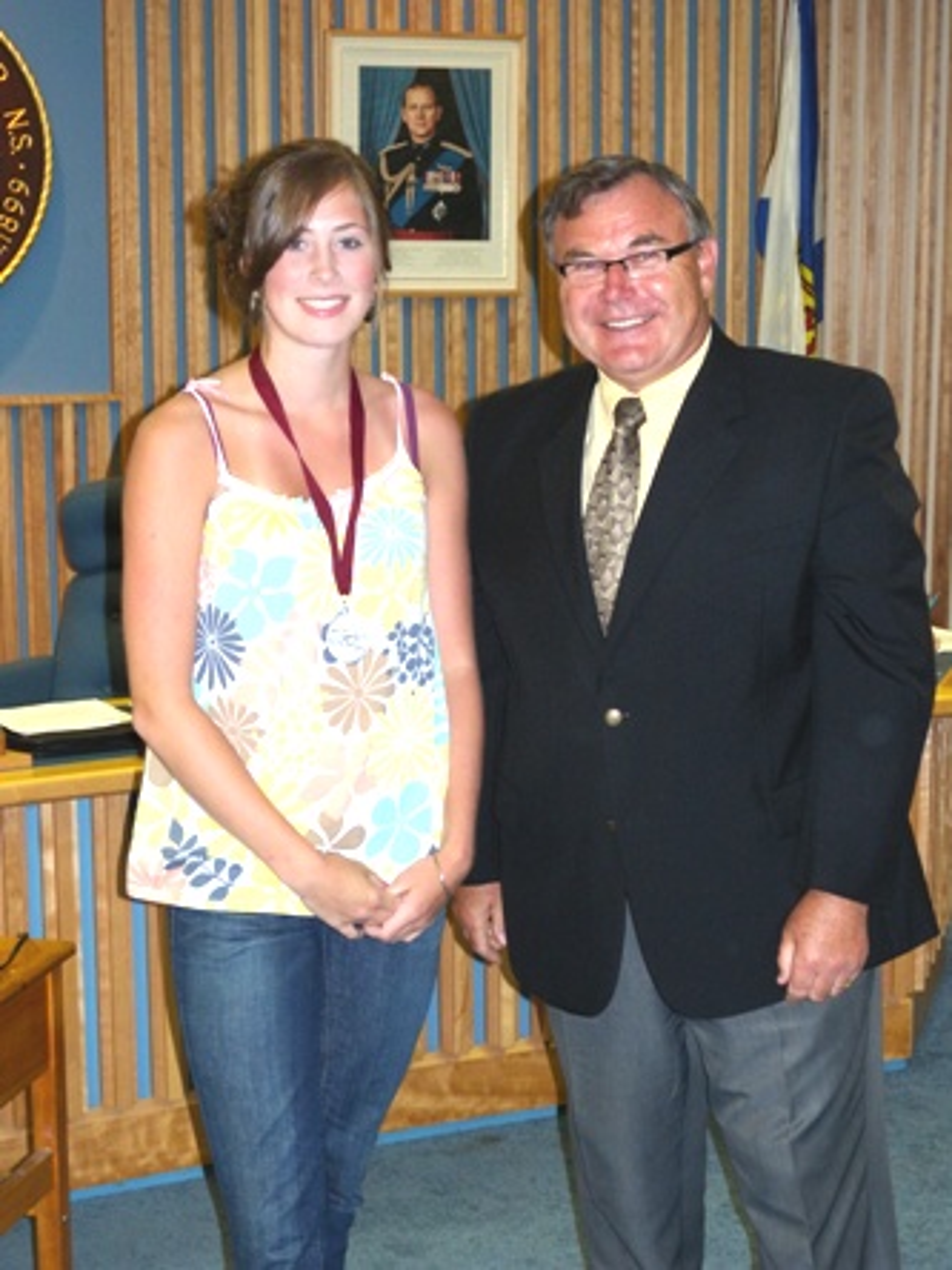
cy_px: 635
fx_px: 2310
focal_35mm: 63
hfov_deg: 23.3
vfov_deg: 30.7
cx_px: 476
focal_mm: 13.6
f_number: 4.1
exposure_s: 1/60
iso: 227
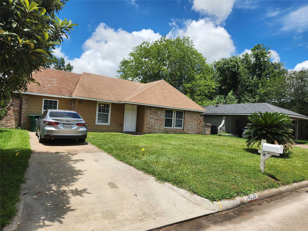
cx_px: 154
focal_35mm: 23
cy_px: 116
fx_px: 205
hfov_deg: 73.9
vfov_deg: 58.9
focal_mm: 5.4
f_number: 1.8
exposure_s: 1/2088
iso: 20
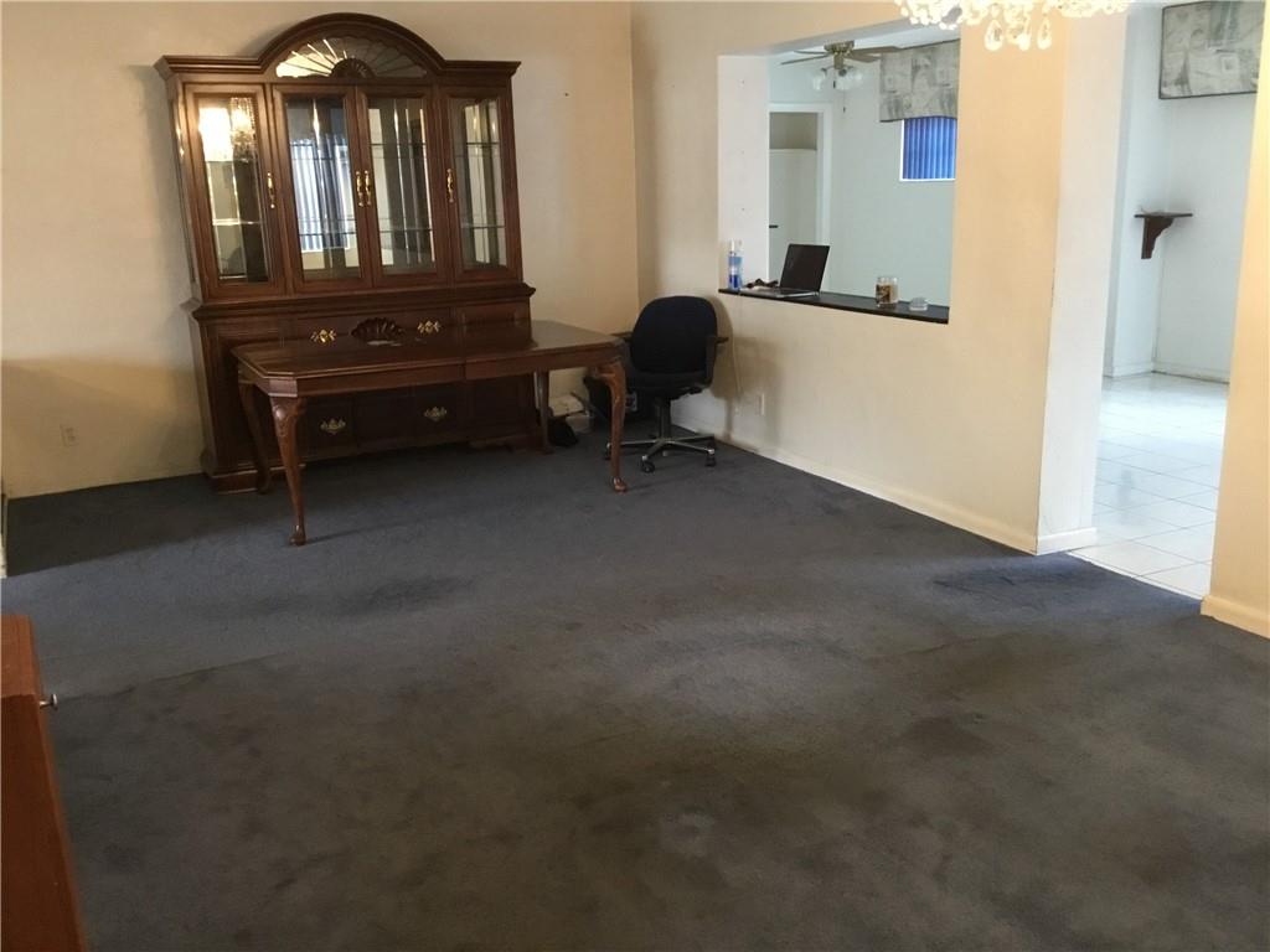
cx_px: 635
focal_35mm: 31
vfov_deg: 45.4
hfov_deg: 58.4
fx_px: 1137
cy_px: 476
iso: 200
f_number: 2.4
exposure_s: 1/20
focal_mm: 3.3
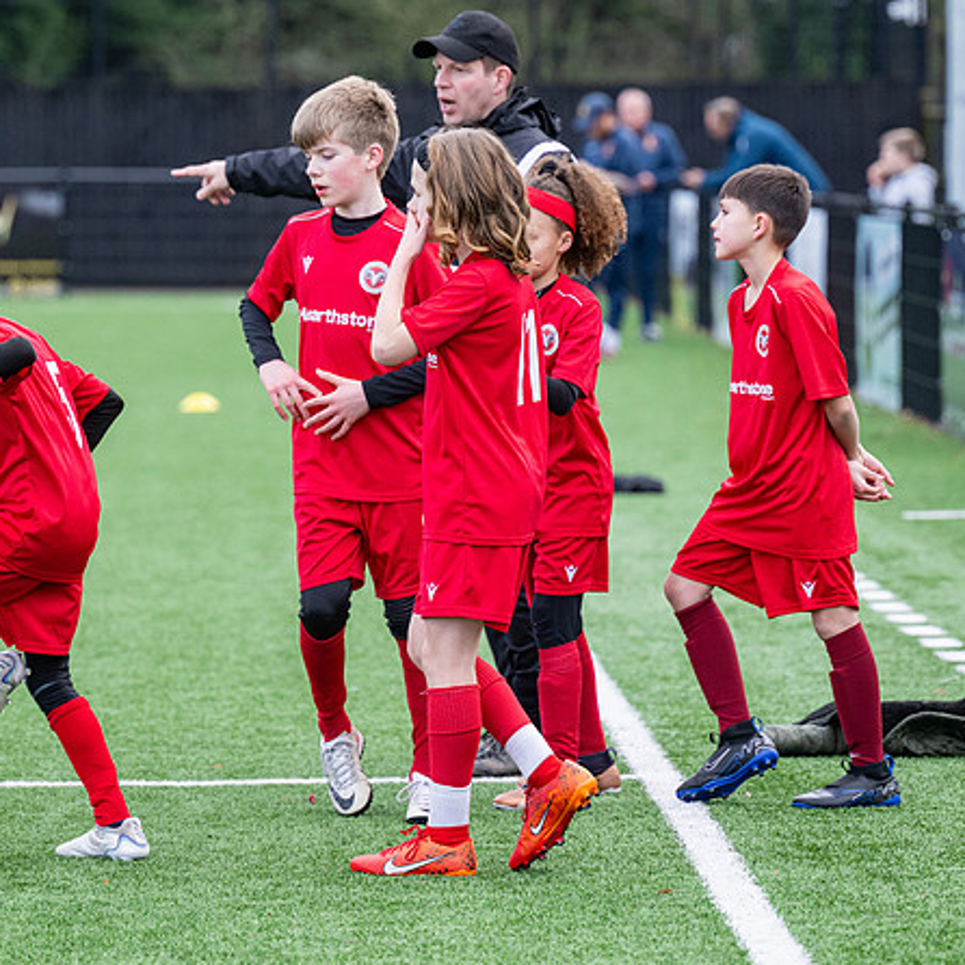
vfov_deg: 7.1
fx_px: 7759
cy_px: 511
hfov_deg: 7.1
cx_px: 521
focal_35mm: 246
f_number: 4
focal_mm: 170
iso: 800
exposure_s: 1/1250
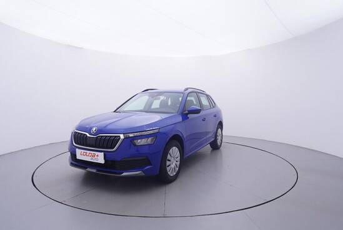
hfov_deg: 77.3
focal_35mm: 22
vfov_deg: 56.2
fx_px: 215
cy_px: 115
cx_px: 172
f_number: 5
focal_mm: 15
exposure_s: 1/80
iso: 200
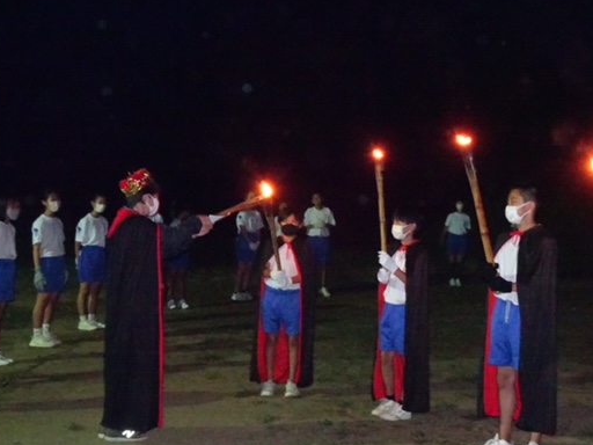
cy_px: 217
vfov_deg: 29.1
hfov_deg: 38.0
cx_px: 353
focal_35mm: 50
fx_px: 857
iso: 3200
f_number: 4
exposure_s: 1/13
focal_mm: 6.8
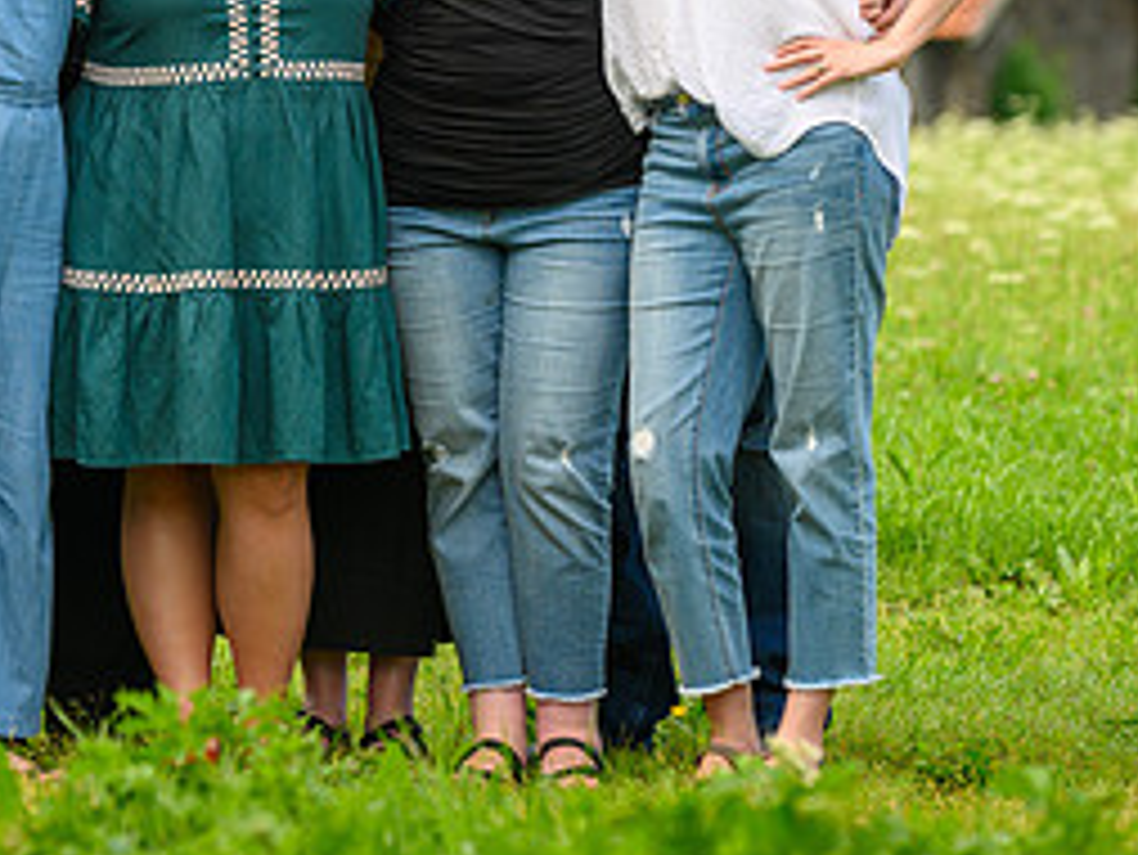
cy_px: 58
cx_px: 355
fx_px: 9768
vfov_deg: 5.0
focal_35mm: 297
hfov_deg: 6.7
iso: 125
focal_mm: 135
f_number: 4
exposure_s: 1/500
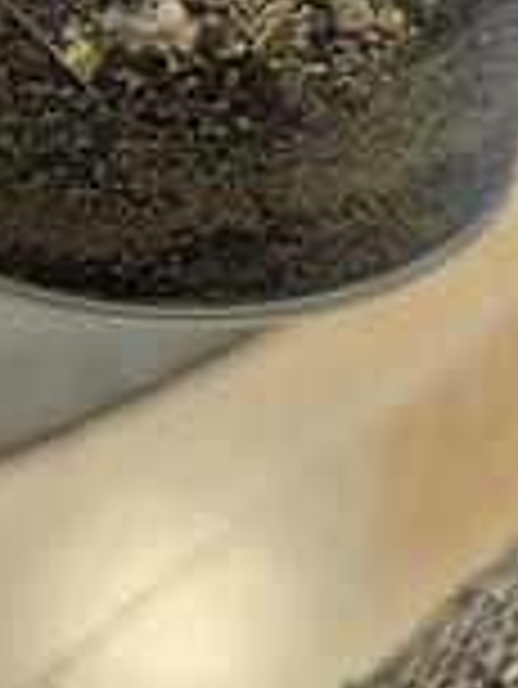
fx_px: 1195
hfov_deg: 24.3
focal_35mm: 60
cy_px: -207
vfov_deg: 27.0
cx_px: 149
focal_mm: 6.3
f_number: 1.7
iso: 640
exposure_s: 1/34.7
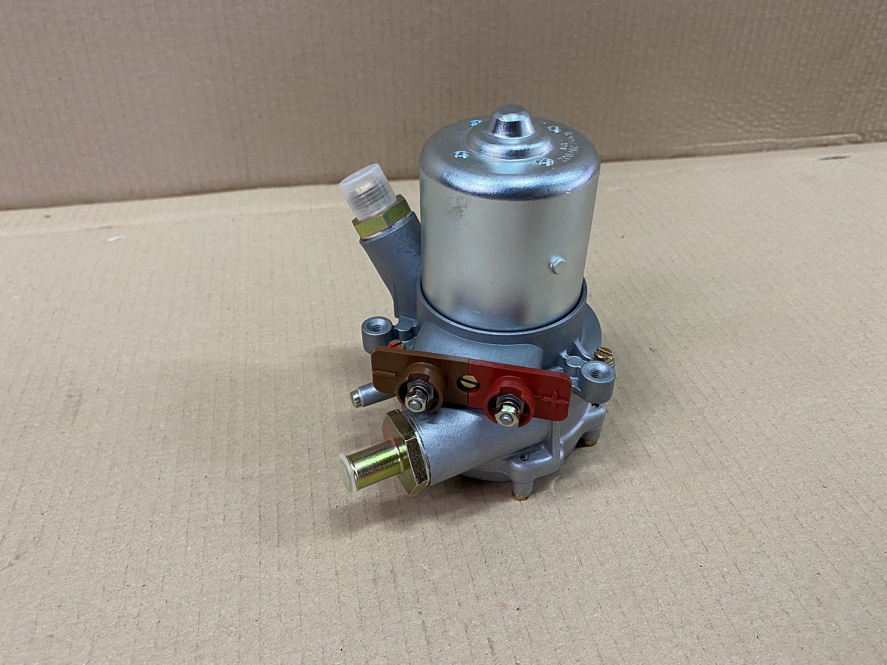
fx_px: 666
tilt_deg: -36.1
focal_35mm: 26
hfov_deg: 67.3
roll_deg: -0.8
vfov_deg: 53.1
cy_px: 332
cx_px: 444
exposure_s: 1/50
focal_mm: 4.25
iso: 250
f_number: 1.8
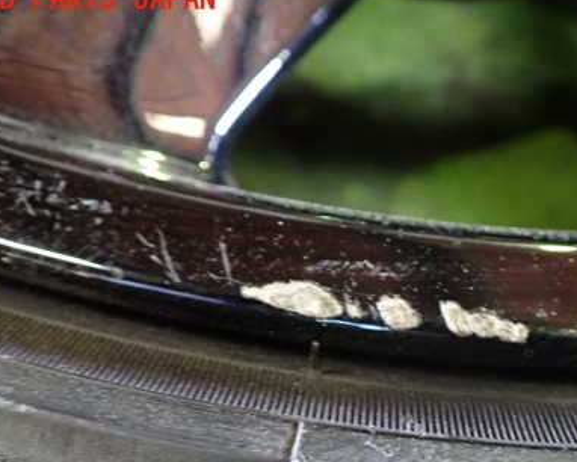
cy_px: 320
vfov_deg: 32.4
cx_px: 394
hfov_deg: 39.7
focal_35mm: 46
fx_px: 786
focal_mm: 5.4
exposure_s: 1/25
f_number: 2.3
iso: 800
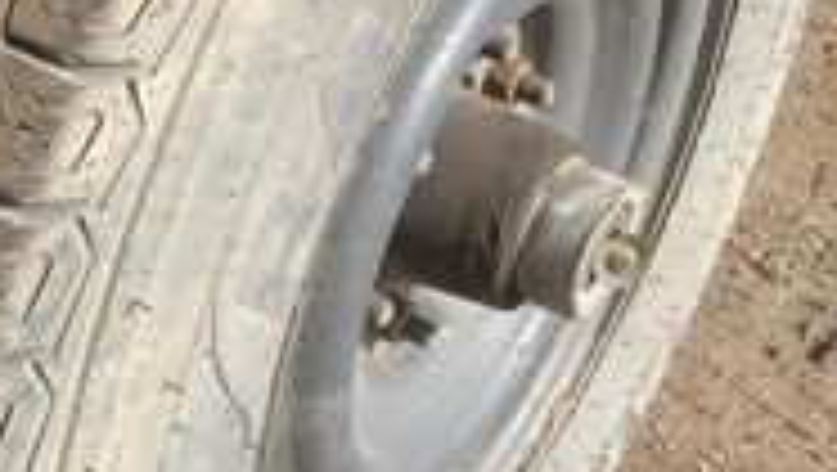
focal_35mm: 68
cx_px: 14
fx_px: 1510
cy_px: 153
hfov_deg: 29.1
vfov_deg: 17.7
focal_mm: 3
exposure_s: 1/691
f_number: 1.8
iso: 25
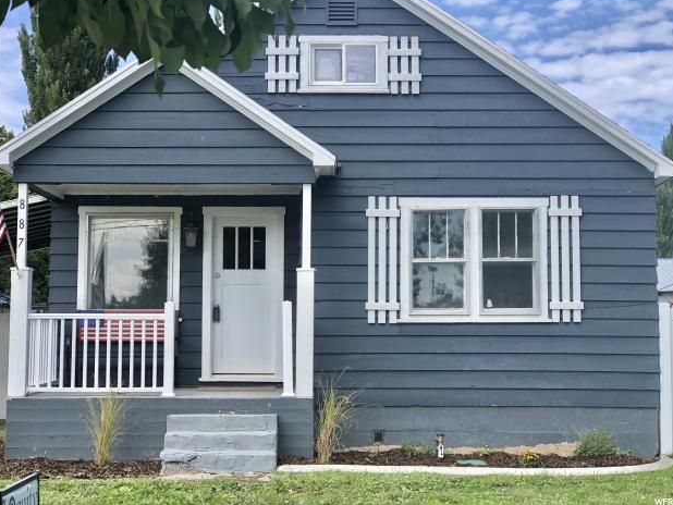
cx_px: 341
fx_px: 1148
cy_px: 245
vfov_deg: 24.8
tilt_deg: +5.0
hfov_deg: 32.7
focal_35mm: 59
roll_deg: -0.4
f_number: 2.8
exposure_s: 1/209
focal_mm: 6.6
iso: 20
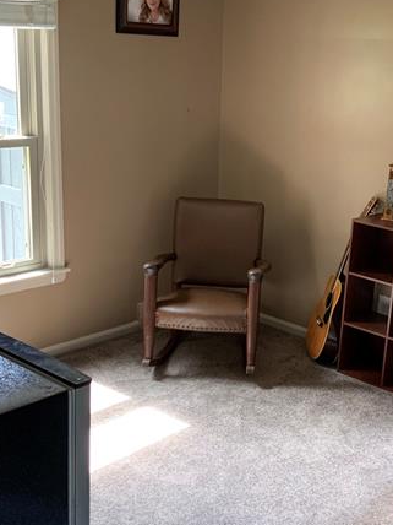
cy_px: 278
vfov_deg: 36.8
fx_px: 787
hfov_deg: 27.7
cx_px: 285
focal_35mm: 52
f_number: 1.8
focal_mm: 3
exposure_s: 1/60
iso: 100
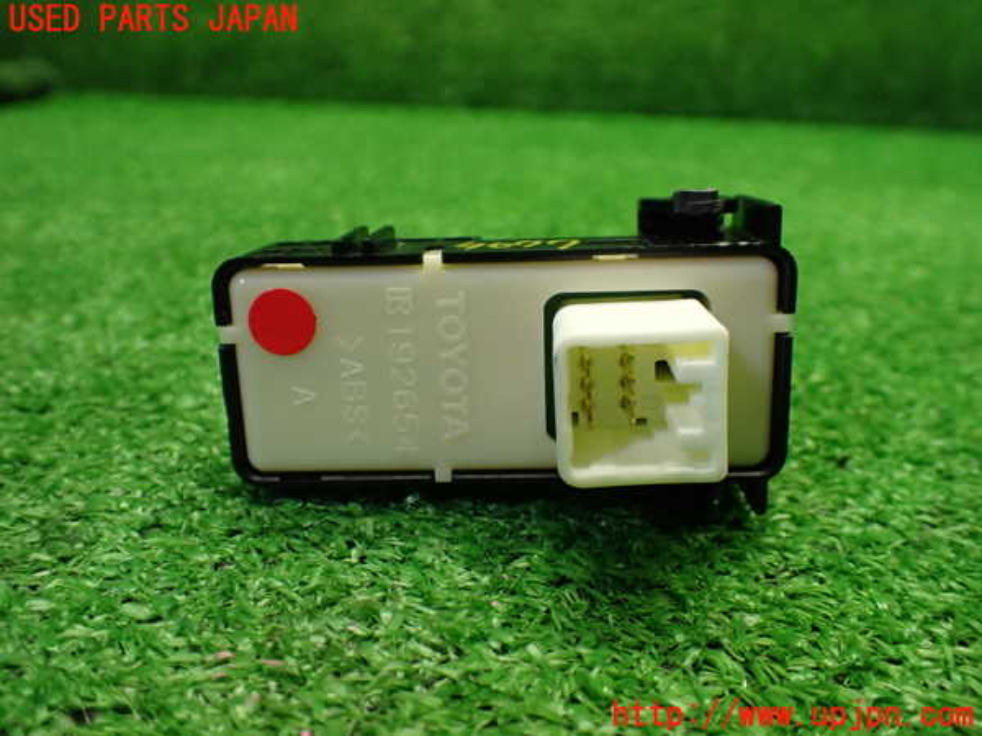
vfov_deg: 46.8
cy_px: 368
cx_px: 491
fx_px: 851
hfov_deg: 60.0
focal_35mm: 30
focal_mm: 5.4
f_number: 2.3
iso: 500
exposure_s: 1/125
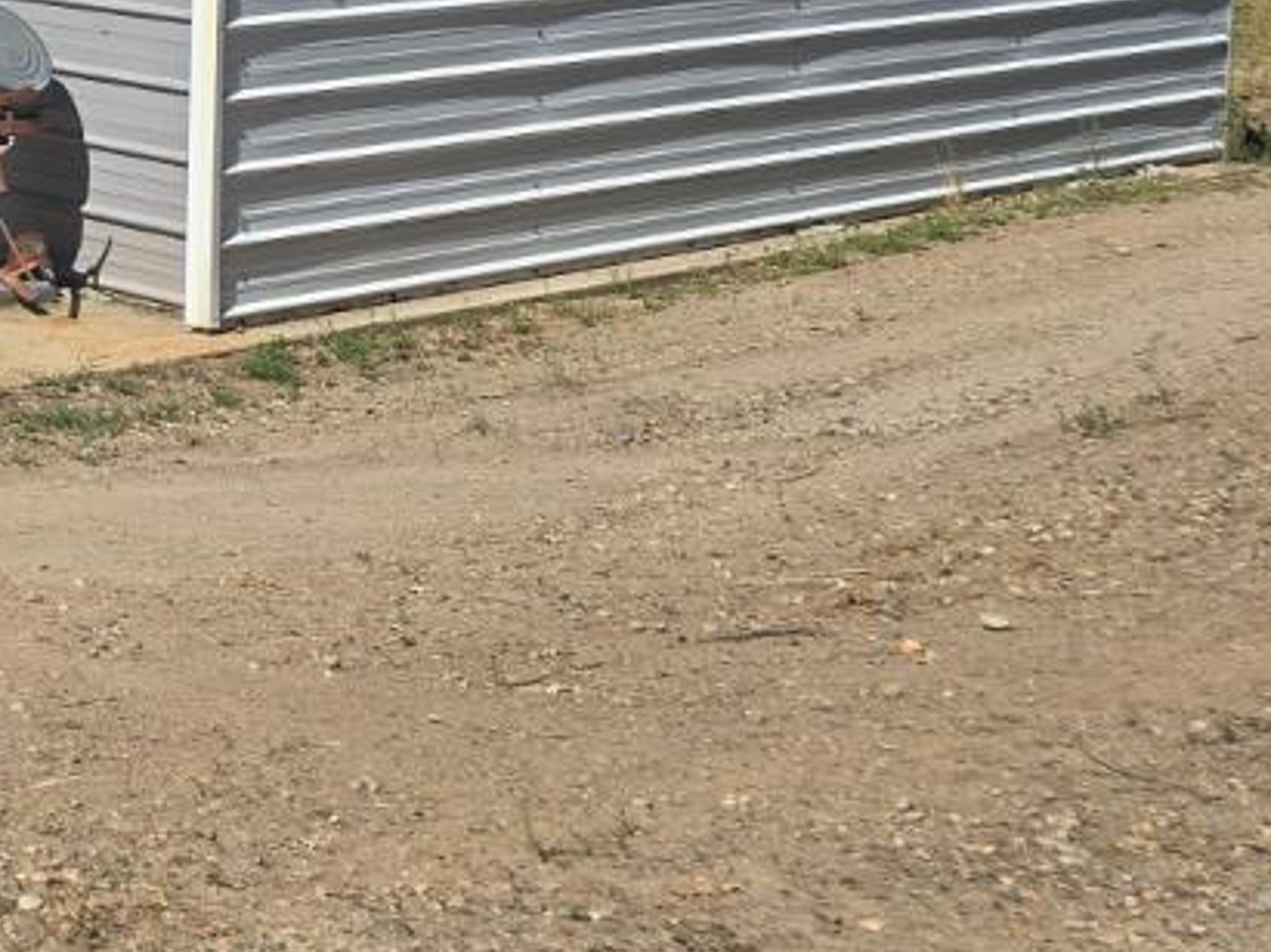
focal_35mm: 84
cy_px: -193
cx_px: -581
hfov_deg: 20.3
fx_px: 3083
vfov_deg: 16.8
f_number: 1.7
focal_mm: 6.3
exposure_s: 1/1047
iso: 12
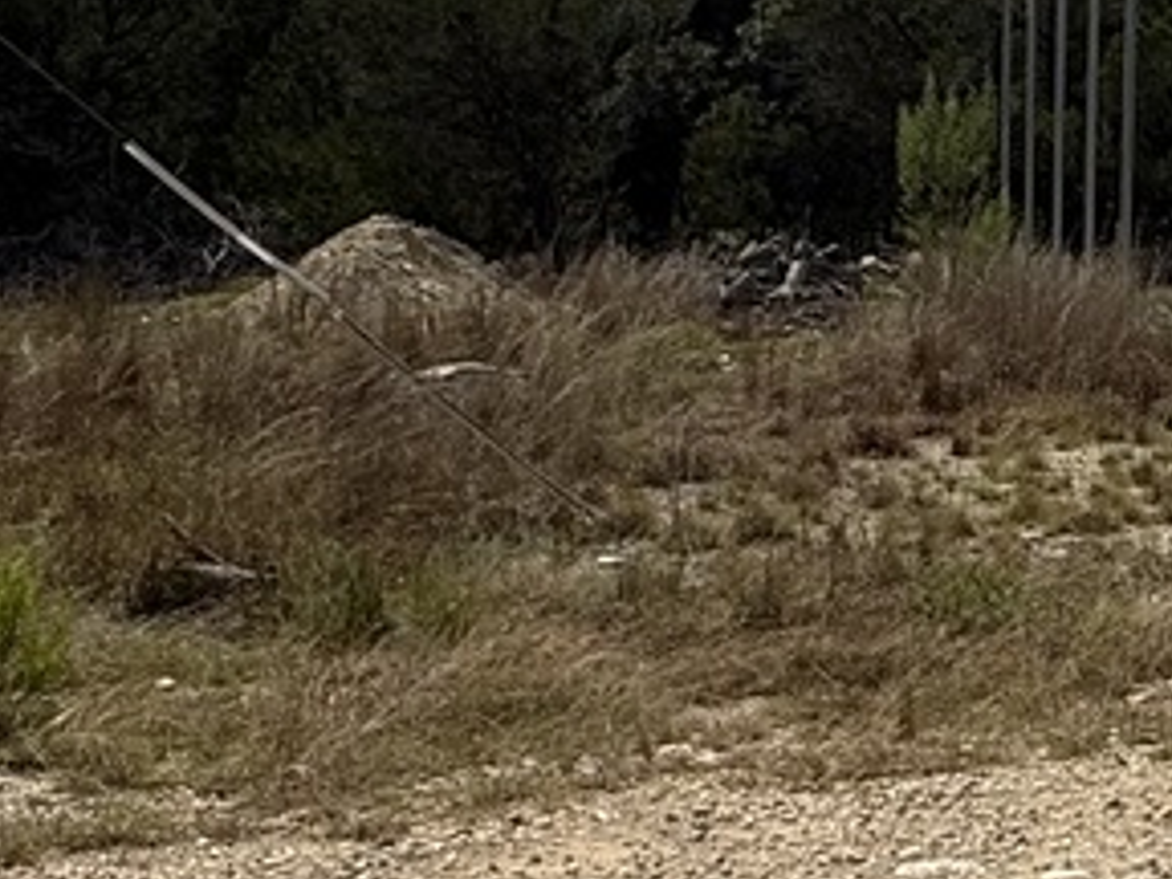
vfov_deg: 21.0
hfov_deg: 25.2
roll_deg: -3.2
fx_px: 2370
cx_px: 1384
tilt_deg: -6.3
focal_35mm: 70
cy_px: 435
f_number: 2.2
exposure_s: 1/4762
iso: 50
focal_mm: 2.22
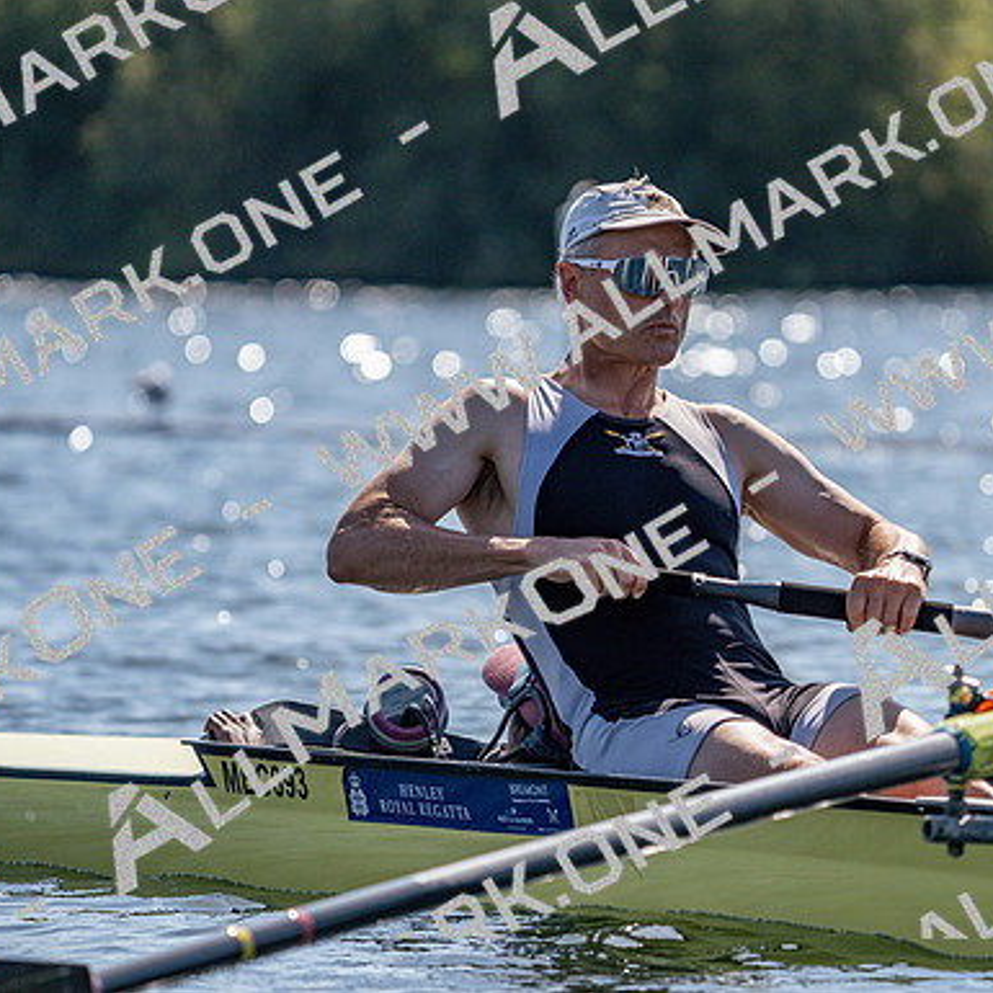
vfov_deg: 4.6
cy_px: 496
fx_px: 12268
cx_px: 632
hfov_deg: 4.6
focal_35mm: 378
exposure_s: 1/2000
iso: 320
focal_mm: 295
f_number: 5.6
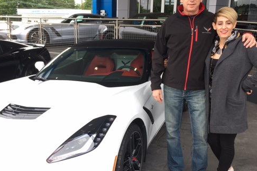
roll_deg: -0.8
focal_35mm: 40
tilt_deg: -16.0
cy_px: 97
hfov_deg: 48.4
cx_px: 114
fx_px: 286
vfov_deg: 33.4
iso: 25
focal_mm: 4.15
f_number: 2.2
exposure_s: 1/120
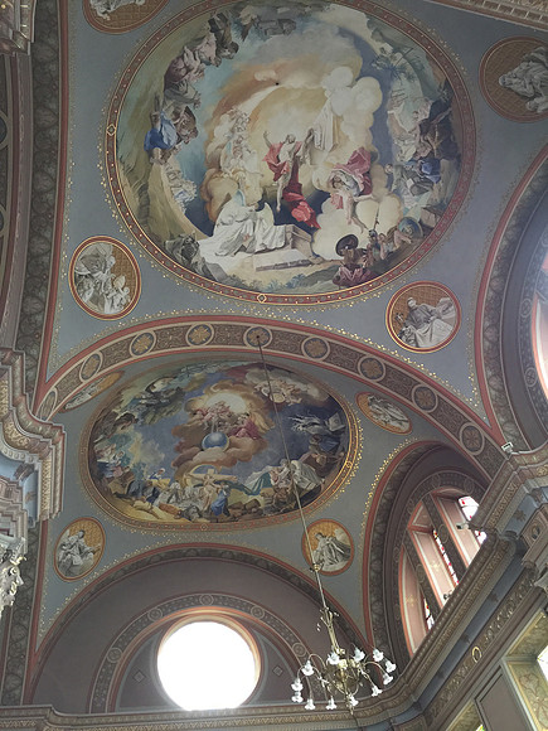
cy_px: 366
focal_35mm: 29
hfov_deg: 48.2
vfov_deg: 61.7
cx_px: 274
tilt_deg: +53.0
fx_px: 612
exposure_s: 1/15
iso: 80
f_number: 2.2
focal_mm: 4.15
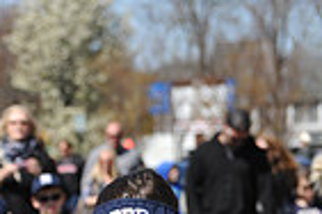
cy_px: 421
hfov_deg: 6.9
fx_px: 2576
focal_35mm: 288
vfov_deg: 4.7
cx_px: -290
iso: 200
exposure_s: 1/1000
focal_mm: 70
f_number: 5
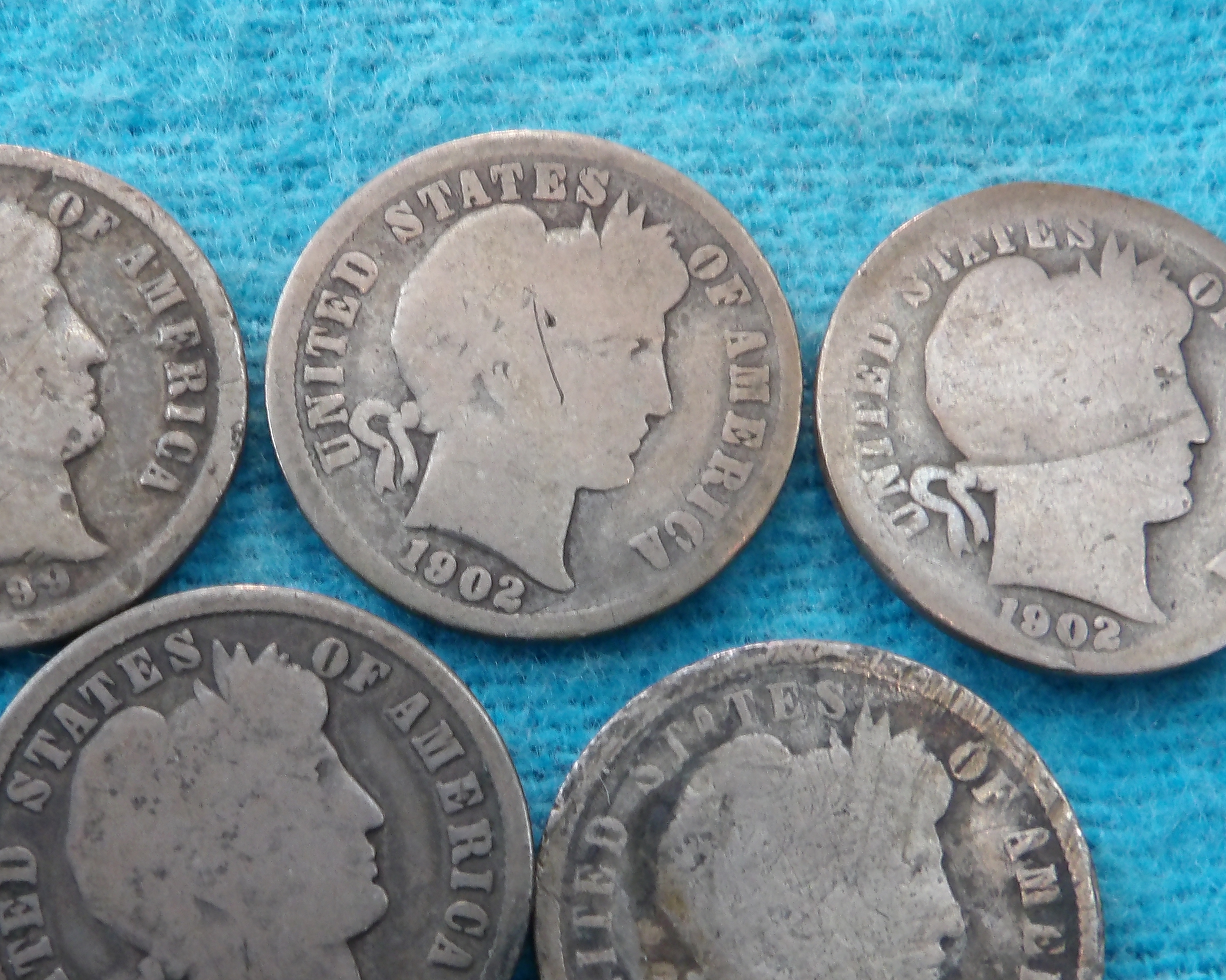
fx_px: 2213
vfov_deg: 24.9
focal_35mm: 61
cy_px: 602
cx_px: 438
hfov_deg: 30.8
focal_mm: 6.2
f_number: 4.5
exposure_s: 1/15
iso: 269
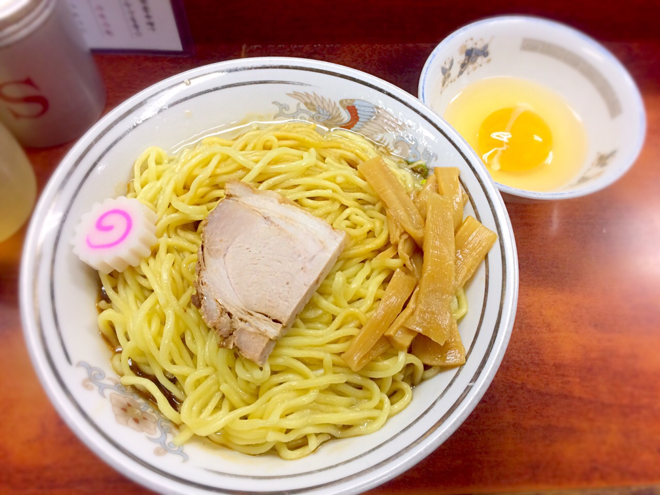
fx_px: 553
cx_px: 330
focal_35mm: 29
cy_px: 248
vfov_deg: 48.2
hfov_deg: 61.7
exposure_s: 1/33
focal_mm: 4.15
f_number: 2.2
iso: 50
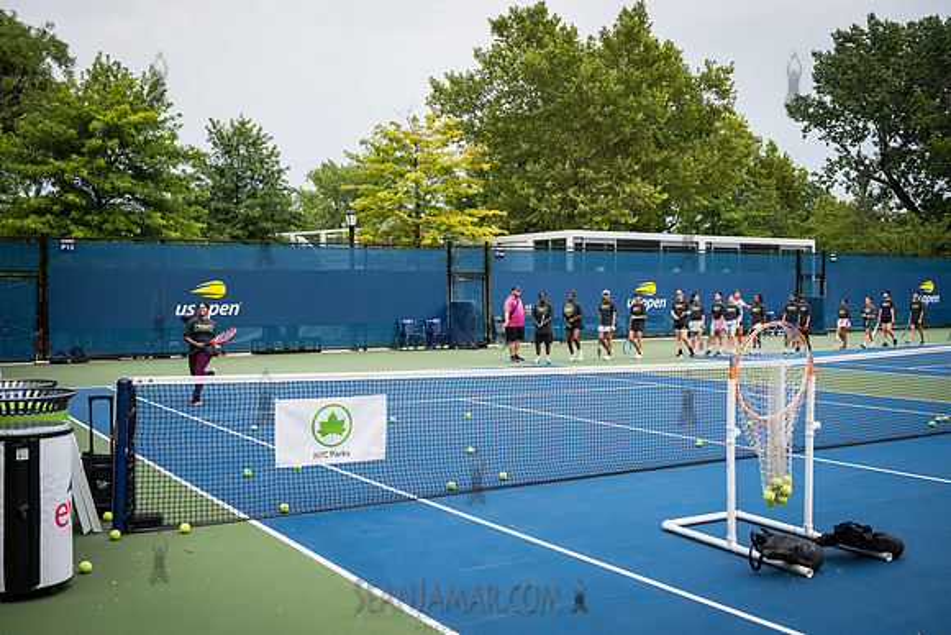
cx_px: 476
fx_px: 1019
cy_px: 318
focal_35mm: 39
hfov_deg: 50.0
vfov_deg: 34.6
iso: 400
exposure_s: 1/1250
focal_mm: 38
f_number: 4.5
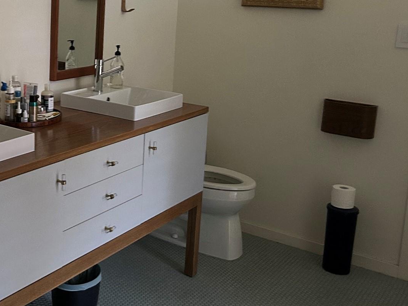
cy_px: 85
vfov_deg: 28.8
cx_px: 41
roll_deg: -0.5
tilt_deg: -10.0
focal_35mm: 50
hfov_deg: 35.9
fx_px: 589
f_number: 1.5
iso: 500
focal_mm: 5.7
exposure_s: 1/30
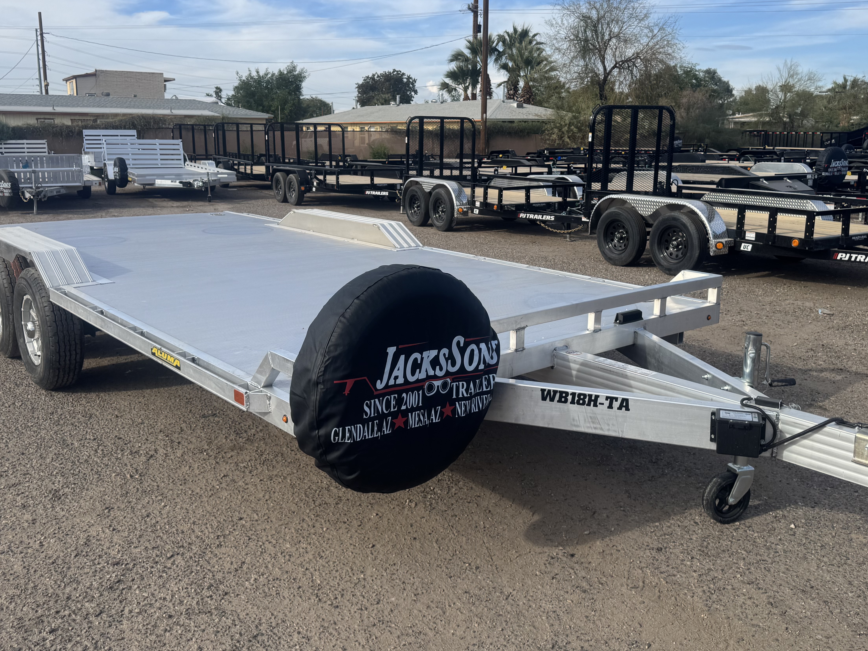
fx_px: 777
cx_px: 454
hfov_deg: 58.3
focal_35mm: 31
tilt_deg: -11.3
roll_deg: -0.9
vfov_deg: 45.3
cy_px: 274
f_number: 1.78
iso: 80
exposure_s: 1/3413
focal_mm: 6.76
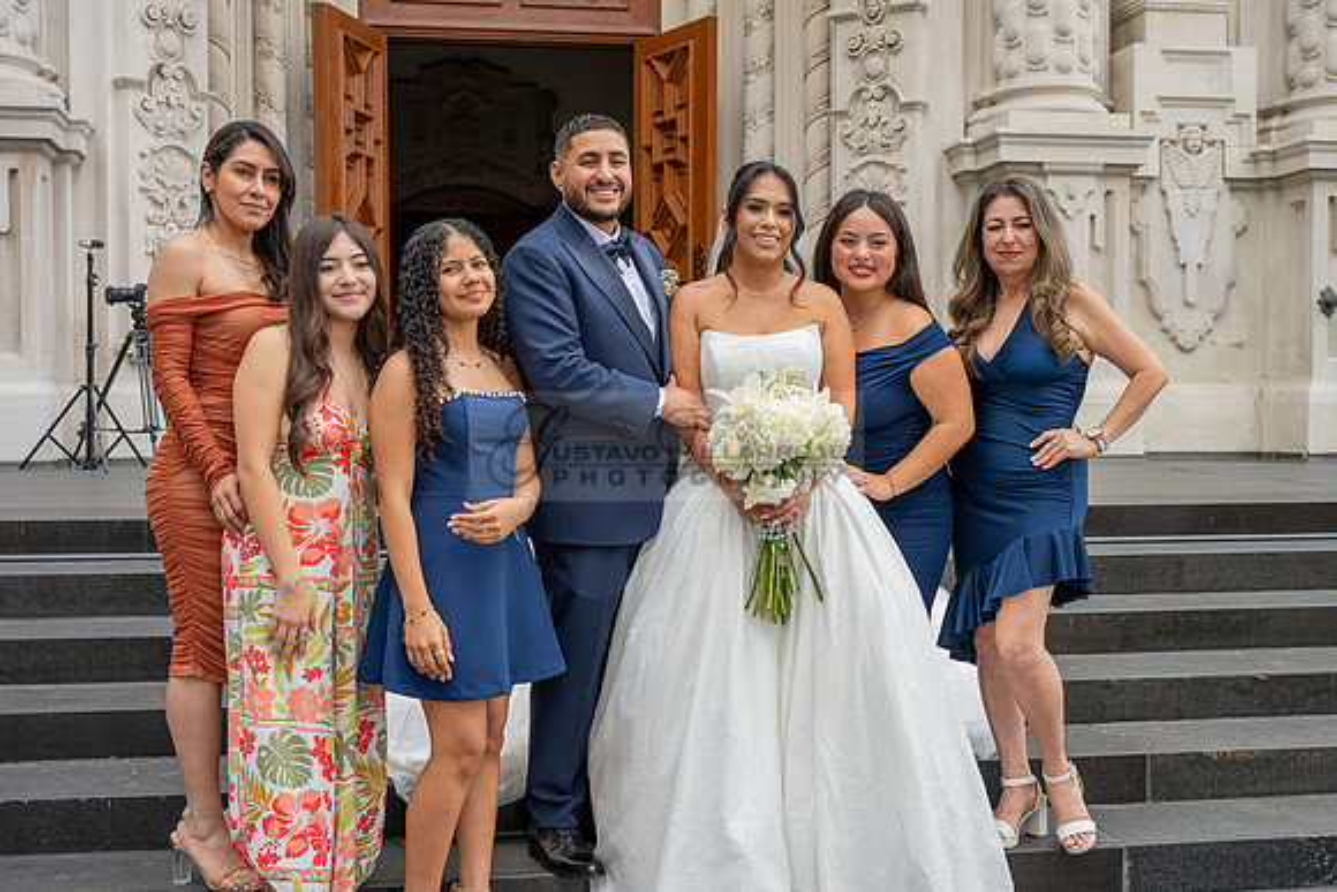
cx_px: 668
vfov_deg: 30.5
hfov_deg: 44.5
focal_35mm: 44
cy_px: 446
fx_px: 1634
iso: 250
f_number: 5
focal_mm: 44
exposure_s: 1/250
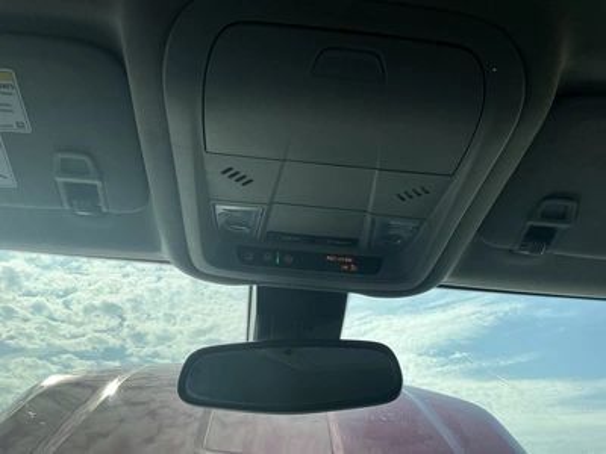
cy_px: 227
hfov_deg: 63.4
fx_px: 490
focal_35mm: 28
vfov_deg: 49.7
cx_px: 303
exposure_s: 1/1221
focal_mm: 3
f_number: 1.8
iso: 25
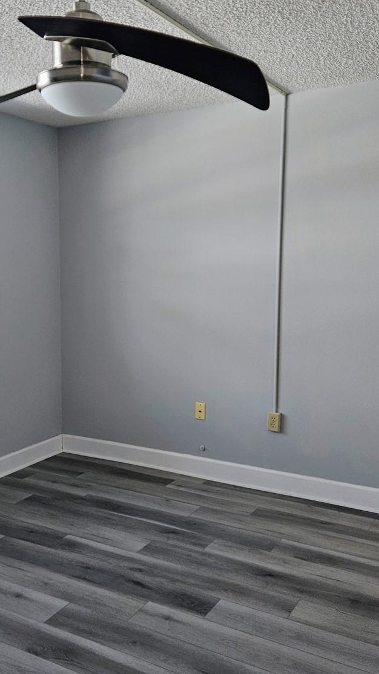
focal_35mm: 36
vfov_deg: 55.3
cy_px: 330
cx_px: 107
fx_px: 644
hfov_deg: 32.3
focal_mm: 5.4
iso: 50
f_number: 1.8
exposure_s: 1/60
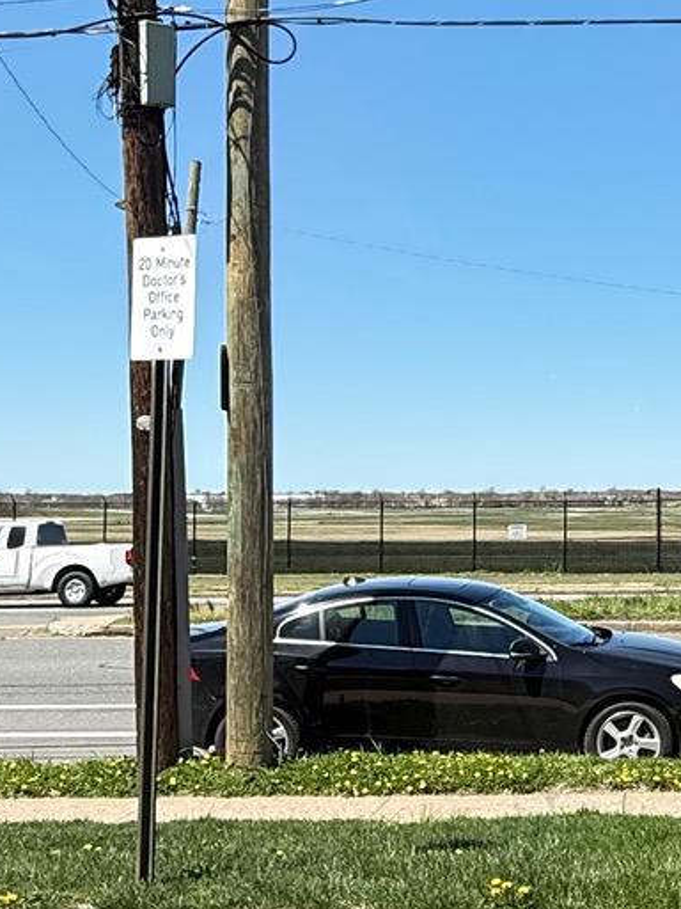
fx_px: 1469
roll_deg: +0.1
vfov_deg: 34.3
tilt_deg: +4.7
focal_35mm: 56
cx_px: 628
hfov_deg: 25.2
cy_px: 398
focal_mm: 2.22
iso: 64
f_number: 2.2
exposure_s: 1/853
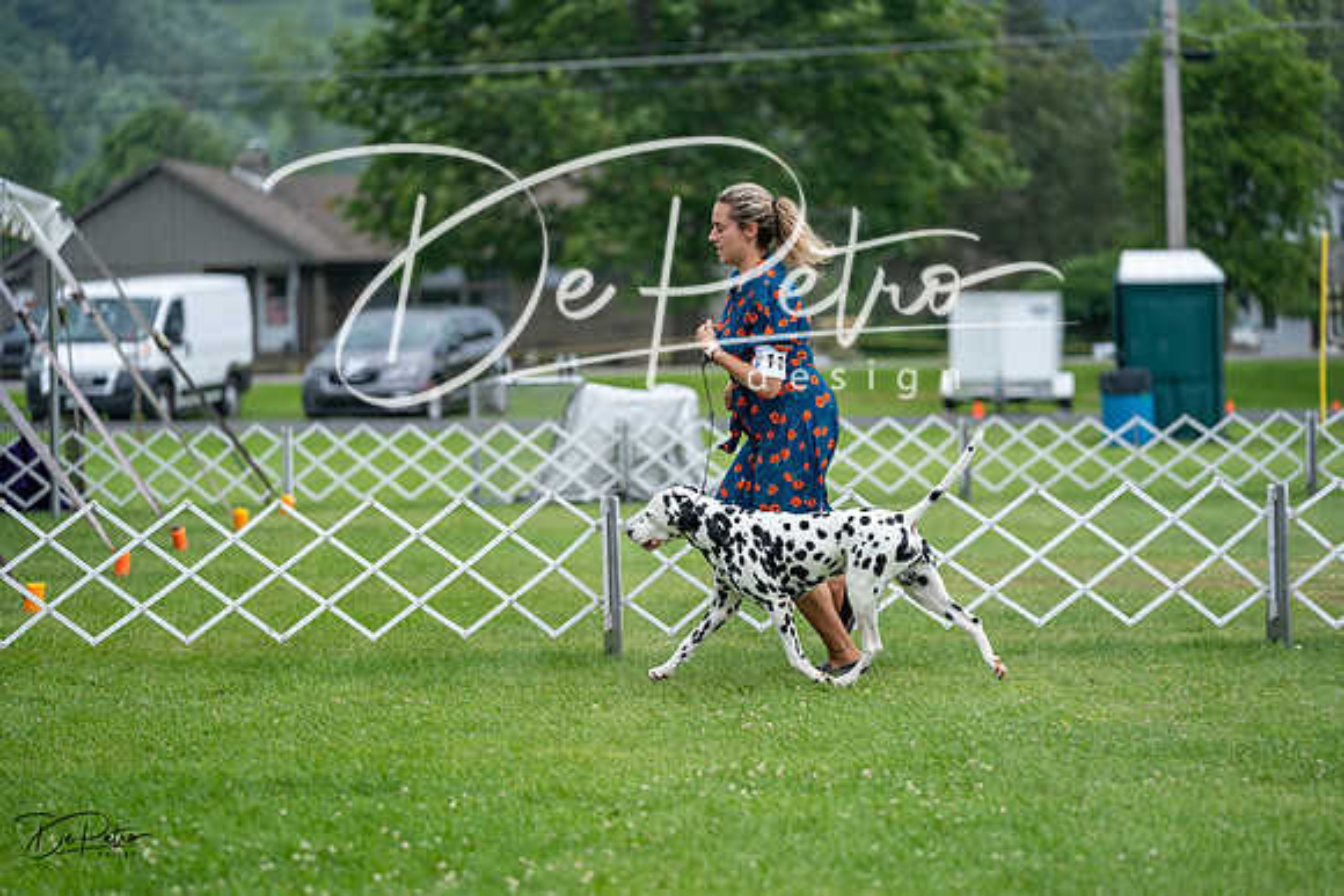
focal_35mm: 129
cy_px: 448
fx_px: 4817
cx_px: 672
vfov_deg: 10.6
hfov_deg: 15.9
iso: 100
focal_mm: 129
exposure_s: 1/500
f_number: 2.8
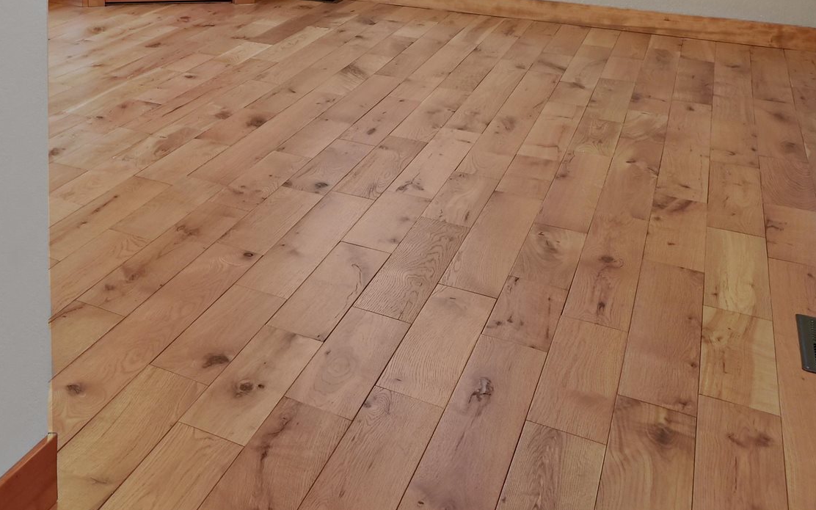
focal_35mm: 45
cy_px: -198
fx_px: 1001
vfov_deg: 24.1
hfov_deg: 36.0
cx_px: -131
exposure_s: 1.3
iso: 400
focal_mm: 16
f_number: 8
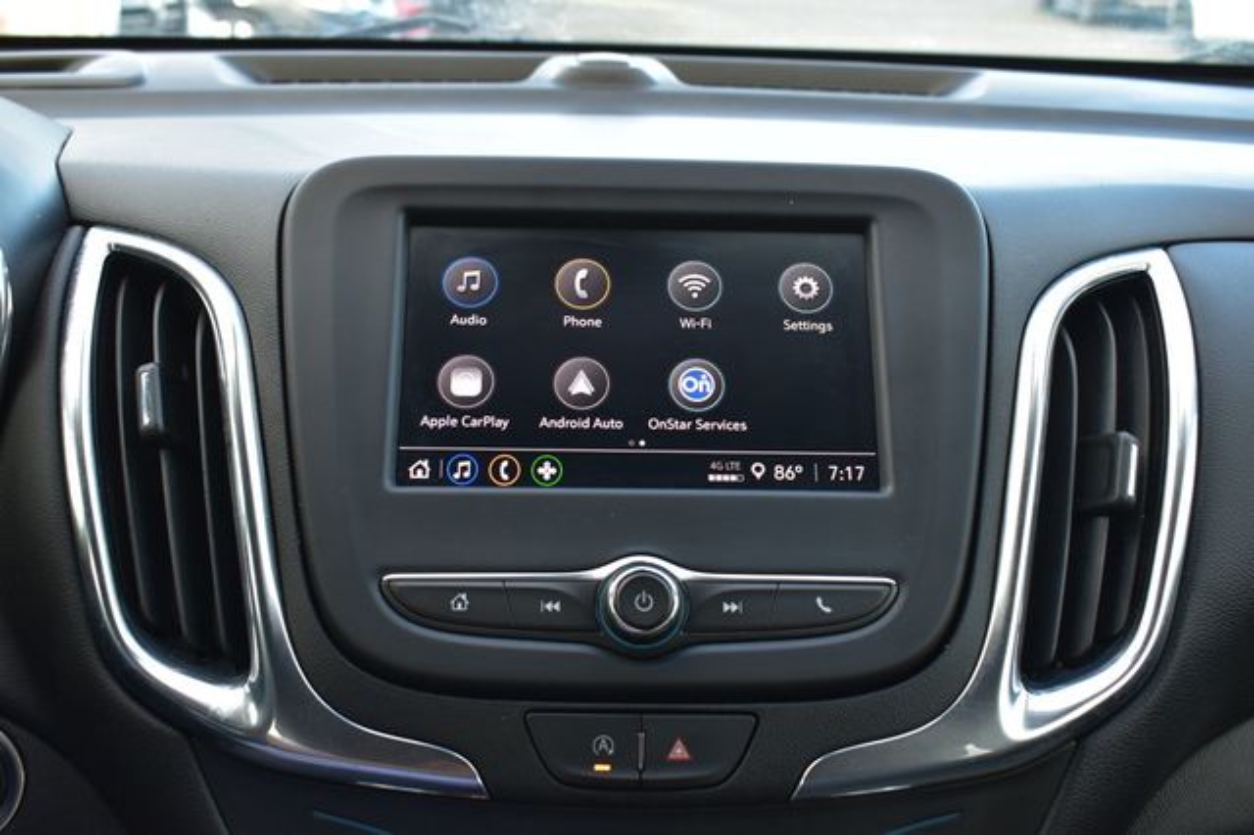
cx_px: 627
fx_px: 1358
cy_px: 418
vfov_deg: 34.2
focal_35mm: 39
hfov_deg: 49.6
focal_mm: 26
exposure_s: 1/40
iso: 400
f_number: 7.1
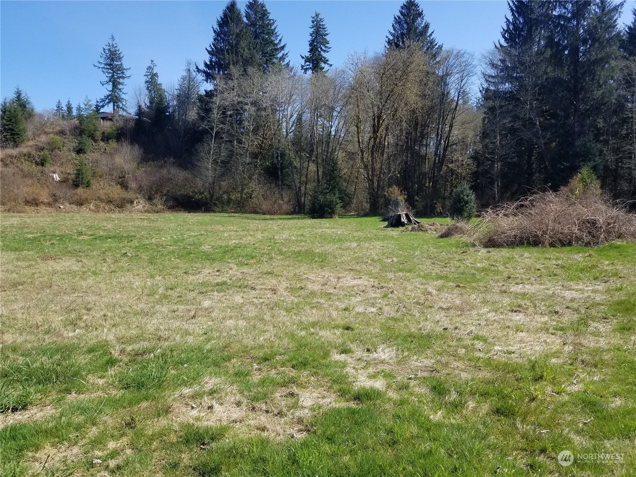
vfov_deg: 53.1
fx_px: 478
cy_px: 238
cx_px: 318
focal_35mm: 26
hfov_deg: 67.3
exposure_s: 1/1556
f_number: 1.7
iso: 50
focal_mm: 4.3
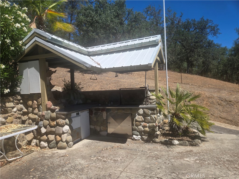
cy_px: 90
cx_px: 120
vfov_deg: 58.9
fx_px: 159
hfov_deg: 73.9
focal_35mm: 23
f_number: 1.8
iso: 25
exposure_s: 1/2049
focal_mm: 5.4
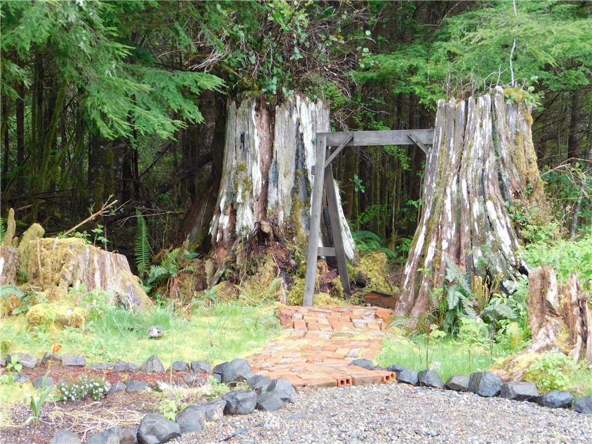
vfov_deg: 22.3
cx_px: 296
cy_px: 222
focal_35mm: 66
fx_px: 1129
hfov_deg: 29.4
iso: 200
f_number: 4.2
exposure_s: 1/30
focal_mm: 11.7
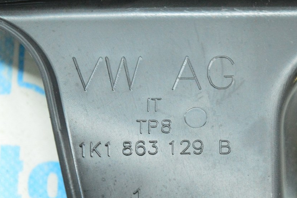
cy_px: 114
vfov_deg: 13.5
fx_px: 838
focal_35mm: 102
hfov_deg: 20.1
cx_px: 169
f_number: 5.6
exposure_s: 1/125
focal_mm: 55
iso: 6400
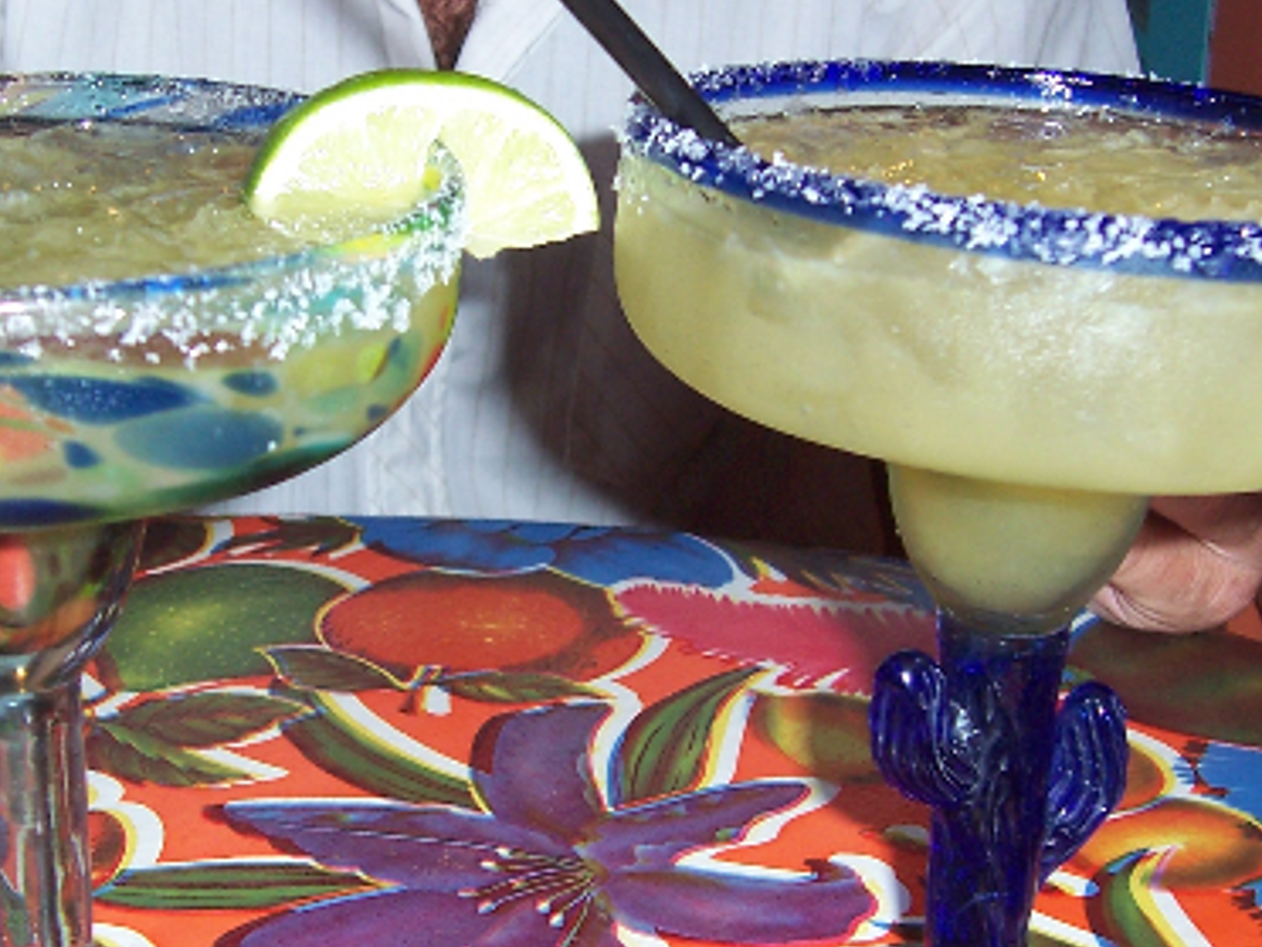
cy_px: 492
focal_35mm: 62
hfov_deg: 31.1
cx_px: 516
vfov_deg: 23.6
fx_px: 2260
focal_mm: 6
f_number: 3
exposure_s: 1/60
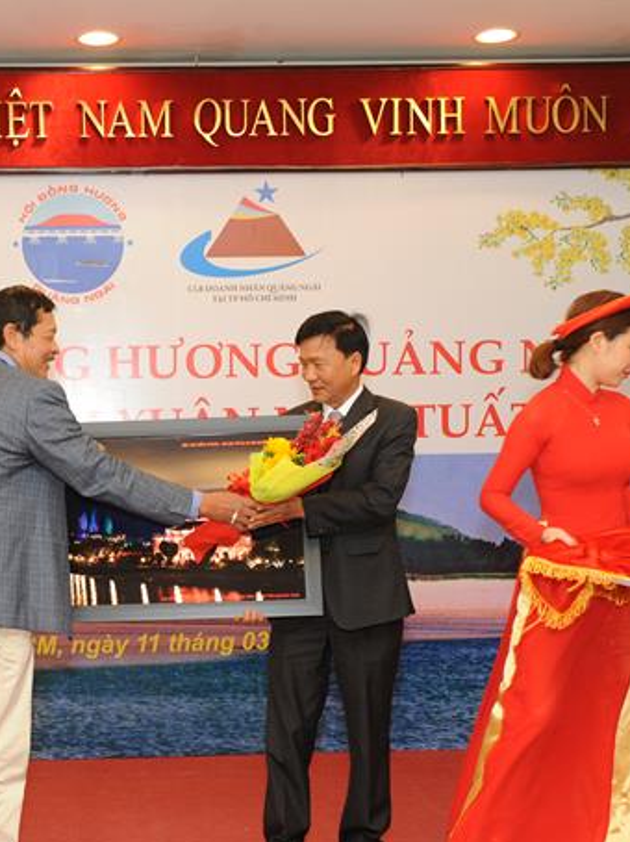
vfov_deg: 31.6
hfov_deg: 23.7
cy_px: 487
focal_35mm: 61
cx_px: 156
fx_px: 1482
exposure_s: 1/125
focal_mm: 36
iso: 2000
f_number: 5.6
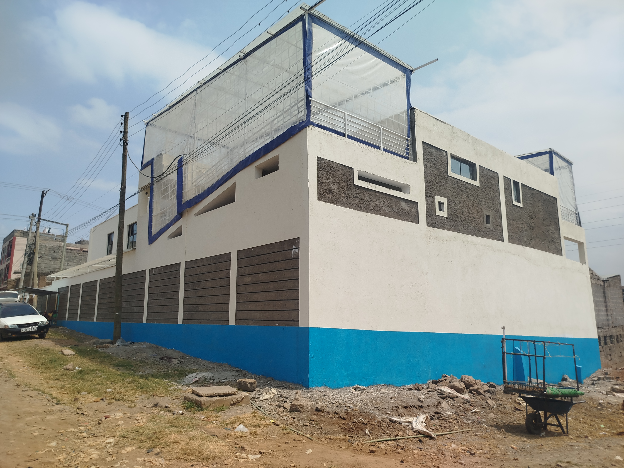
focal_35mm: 24
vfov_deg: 56.8
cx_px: 312
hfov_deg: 71.6
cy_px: 234
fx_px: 433
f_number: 1.7
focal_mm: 5.31
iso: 50
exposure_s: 1/1657
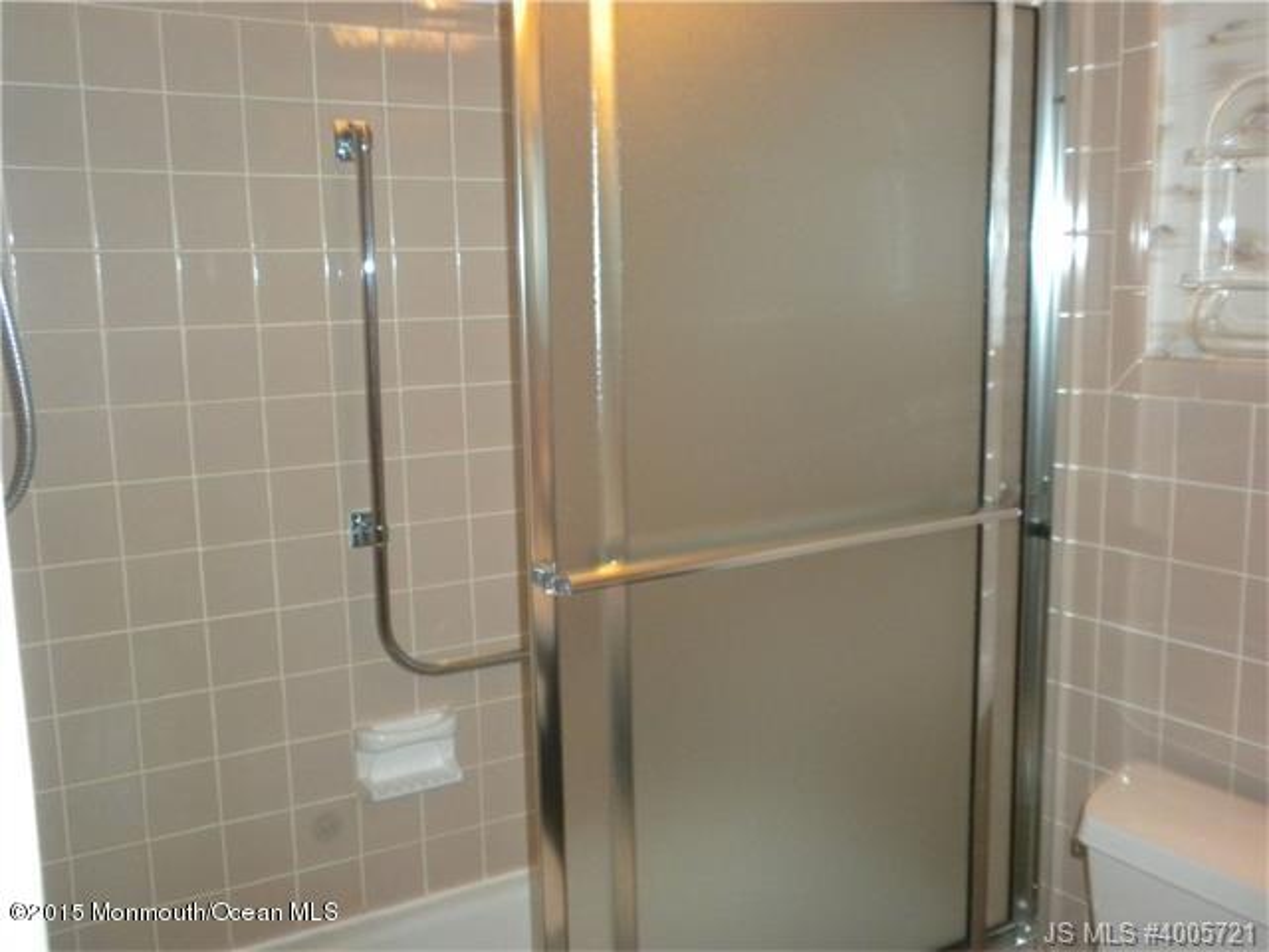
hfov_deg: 50.1
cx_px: 634
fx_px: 1356
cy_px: 476
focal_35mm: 37
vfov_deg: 38.7
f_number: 3.5
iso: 400
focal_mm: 6.6
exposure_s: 1/30
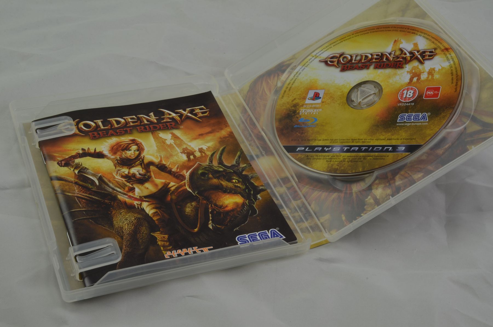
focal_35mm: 60
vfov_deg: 22.5
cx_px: 246
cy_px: 164
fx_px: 820
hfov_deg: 33.5
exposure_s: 1/3
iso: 100
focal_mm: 40
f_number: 20
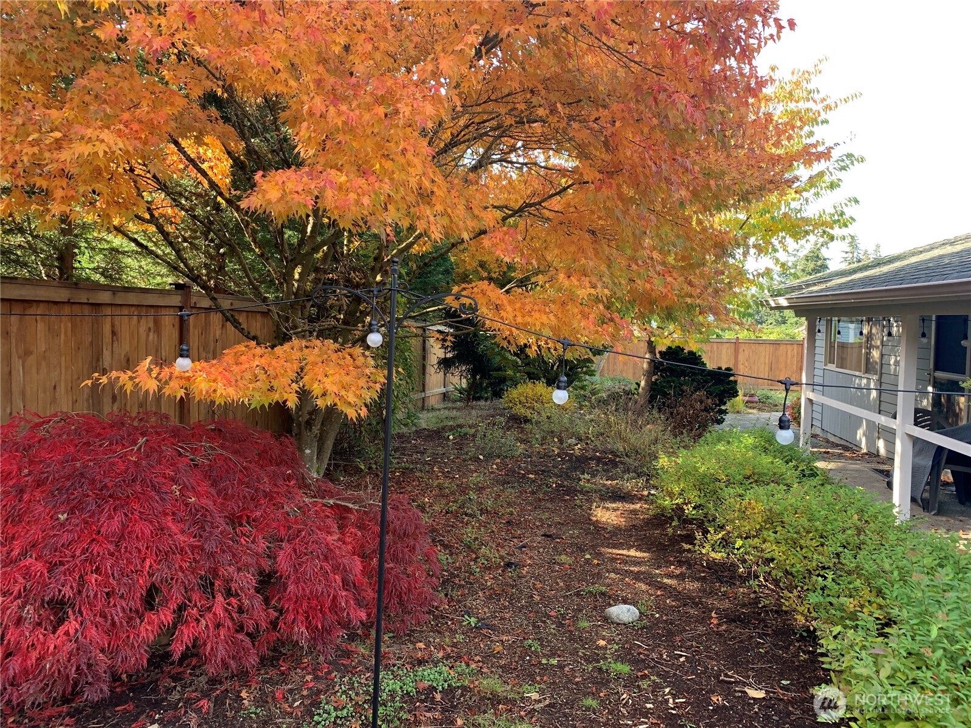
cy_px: 364
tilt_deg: -3.4
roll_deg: -0.2
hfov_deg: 67.3
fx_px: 729
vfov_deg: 53.1
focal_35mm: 26
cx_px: 486
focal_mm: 4.25
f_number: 1.8
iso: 50
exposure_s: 1/121
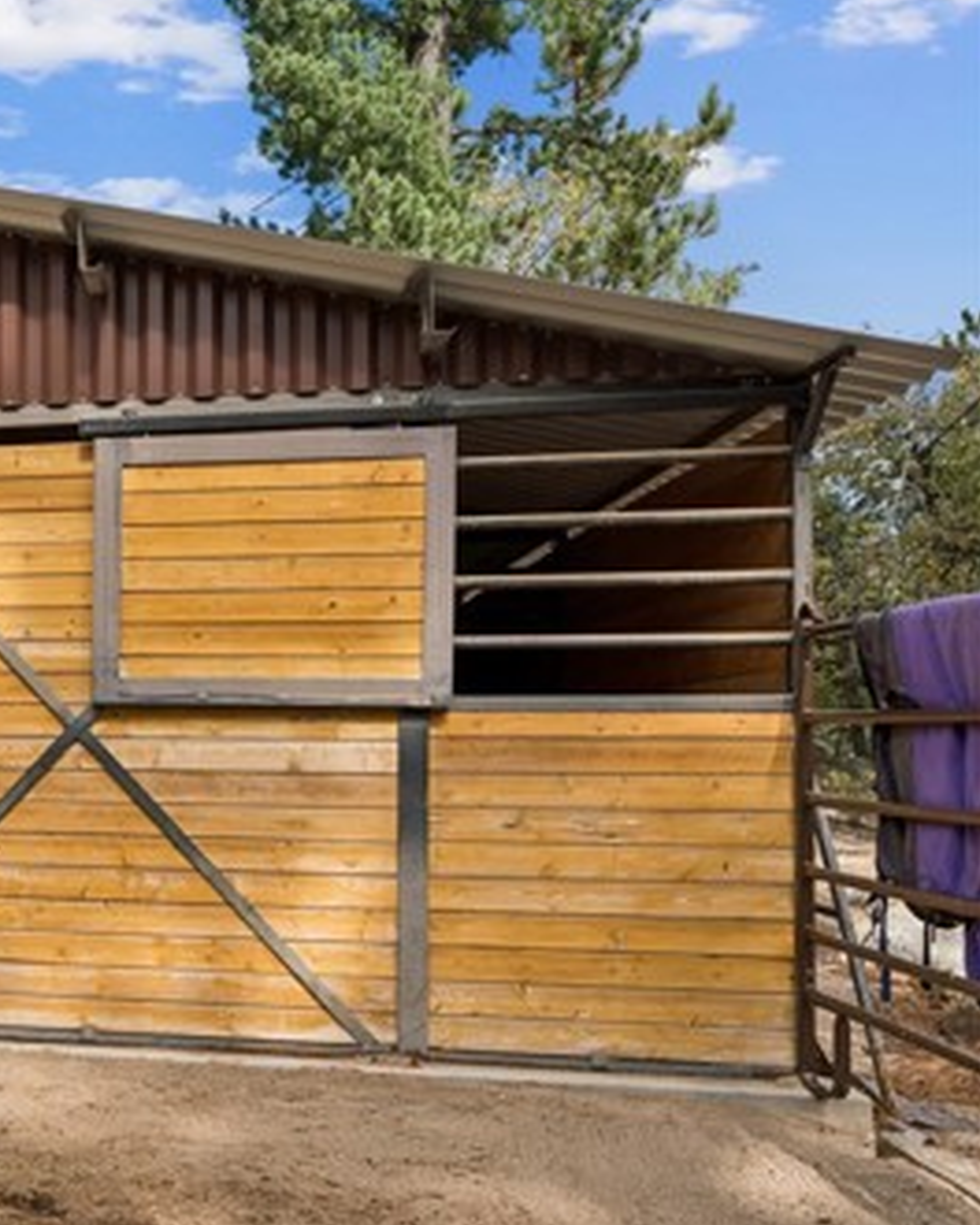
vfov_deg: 44.0
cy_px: 731
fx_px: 1510
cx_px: -204
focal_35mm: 42
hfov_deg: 30.4
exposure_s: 1/60
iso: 100
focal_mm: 22.9
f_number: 13
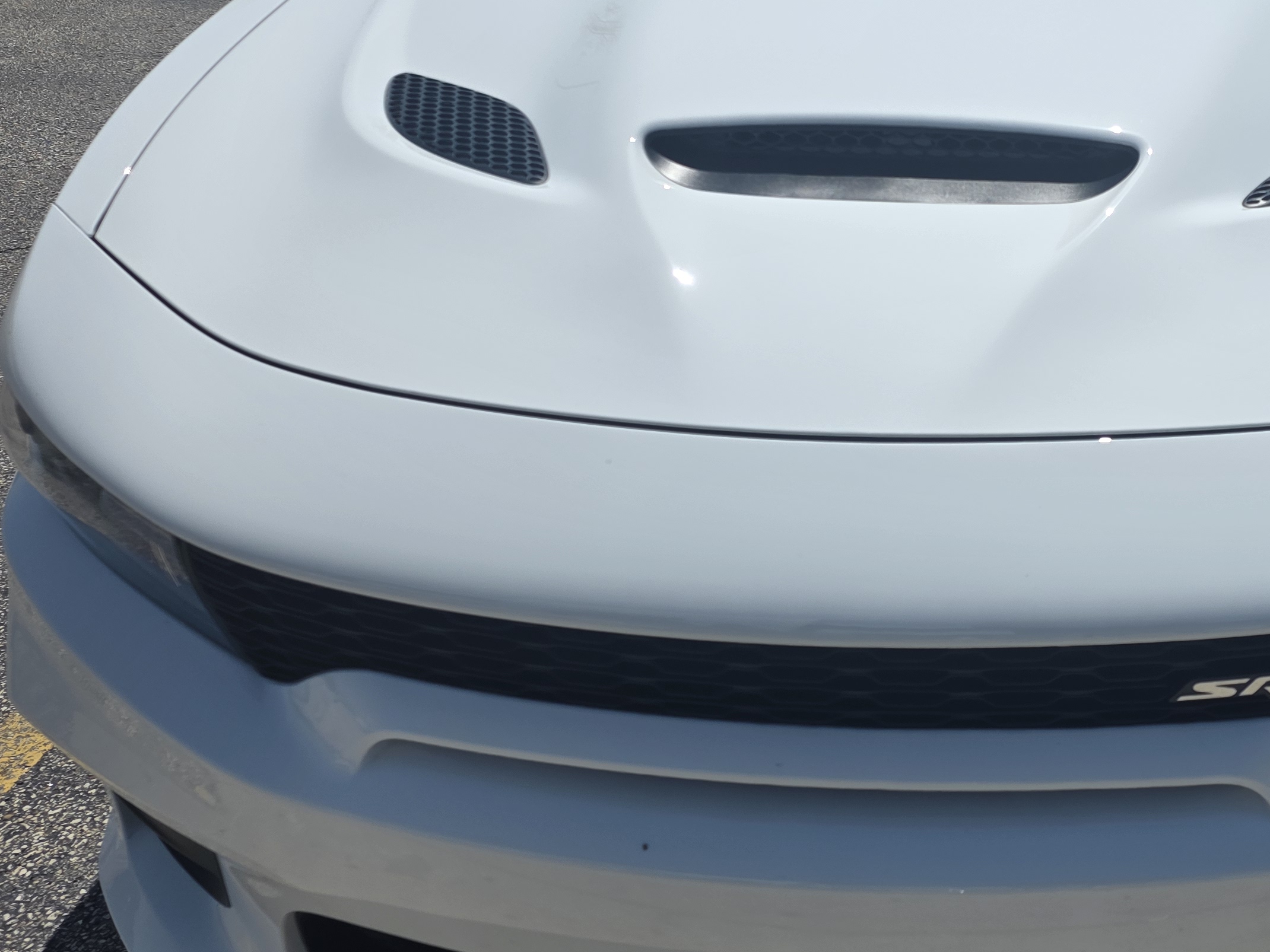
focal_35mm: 43
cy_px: 355
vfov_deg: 33.4
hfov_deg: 41.2
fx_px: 1578
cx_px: 1082
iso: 50
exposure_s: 1/7944
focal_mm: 6.25
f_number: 1.7
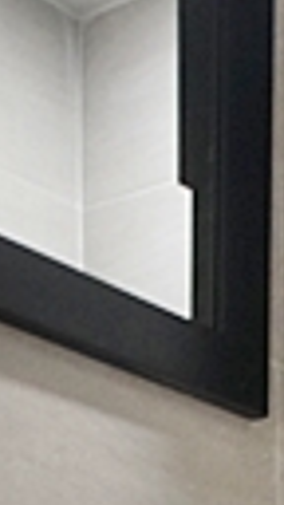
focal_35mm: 98
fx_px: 1312
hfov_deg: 10.5
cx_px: 702
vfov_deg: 18.1
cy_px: 856
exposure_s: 1/20
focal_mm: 10
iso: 800
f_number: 9
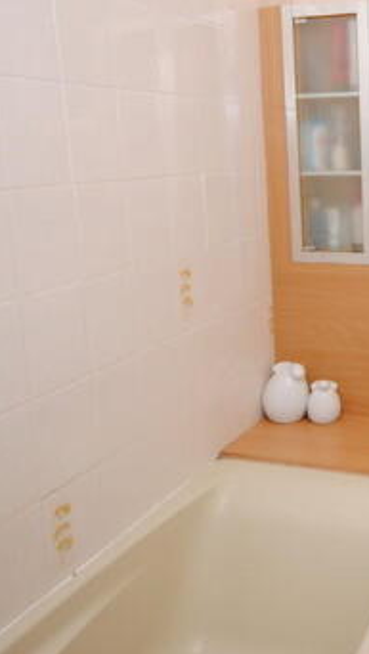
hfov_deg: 27.9
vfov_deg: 51.1
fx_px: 677
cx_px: 404
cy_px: 248
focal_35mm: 39
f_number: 5.6
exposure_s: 1/60
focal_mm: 13
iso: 400
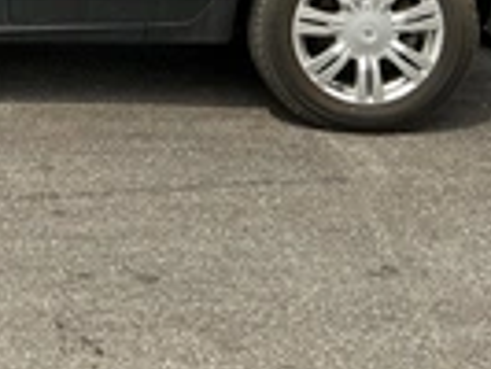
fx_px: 1193
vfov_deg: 16.4
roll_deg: -0.3
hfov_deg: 22.3
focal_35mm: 84
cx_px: -7
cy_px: -140
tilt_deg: -2.8
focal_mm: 3
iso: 25
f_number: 1.8
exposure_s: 1/2058
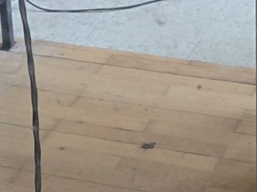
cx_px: 53
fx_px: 1136
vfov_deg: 9.3
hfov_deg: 12.9
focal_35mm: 153
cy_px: -126
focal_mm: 5.4
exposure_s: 1/120
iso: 1000
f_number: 1.8
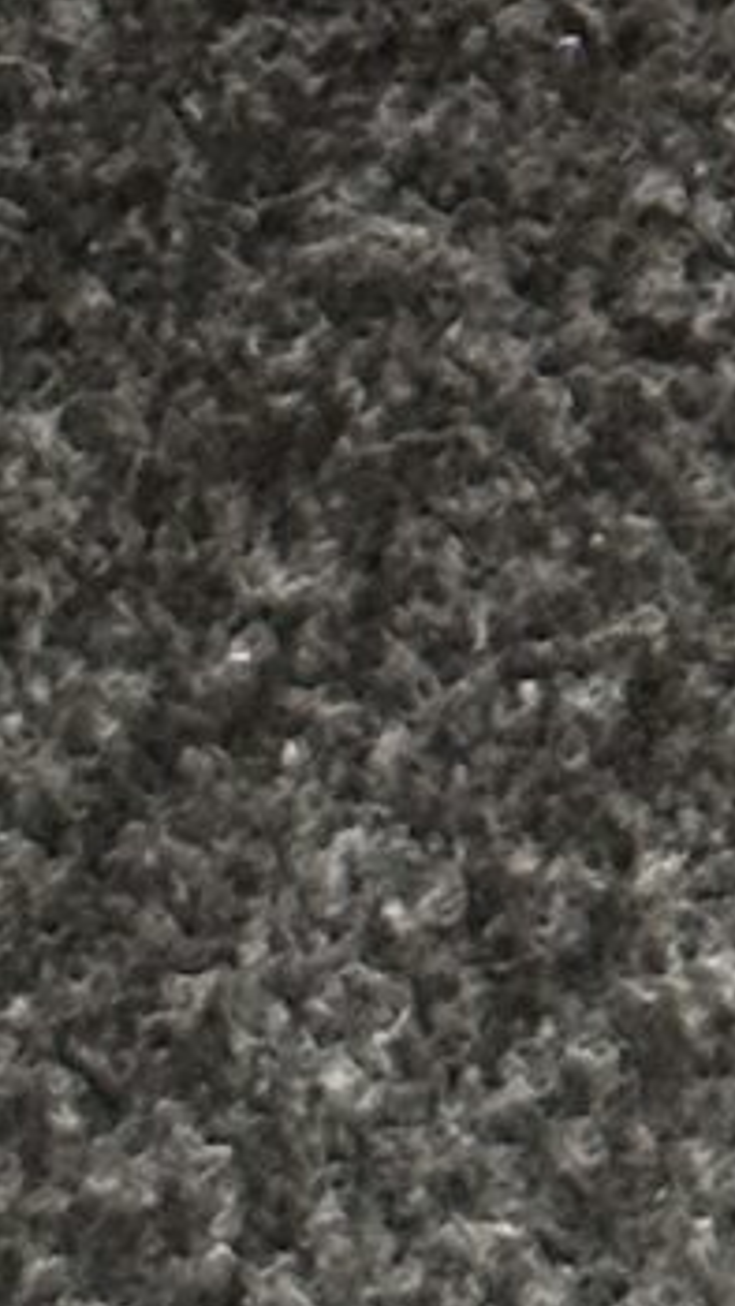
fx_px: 13264
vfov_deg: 5.3
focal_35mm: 383
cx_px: 52
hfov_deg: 3.2
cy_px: -2847
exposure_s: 1/34
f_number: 1.78
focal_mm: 6.86
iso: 320
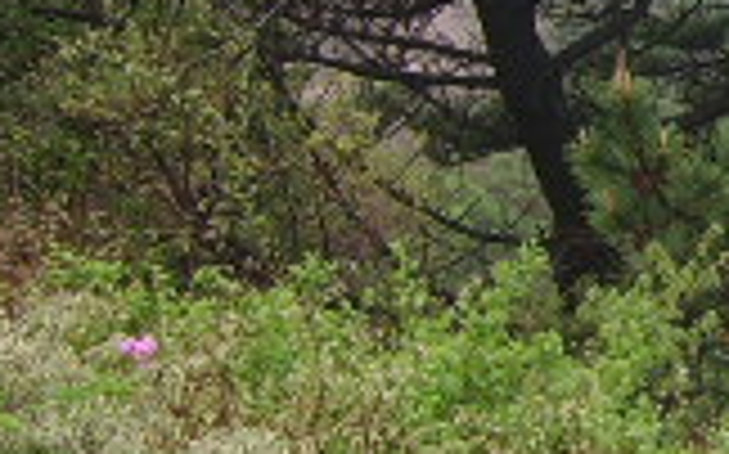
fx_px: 2919
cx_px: 1282
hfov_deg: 13.0
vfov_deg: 8.8
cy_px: -27
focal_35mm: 147
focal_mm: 5.95
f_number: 2.8
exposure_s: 1/297
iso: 50
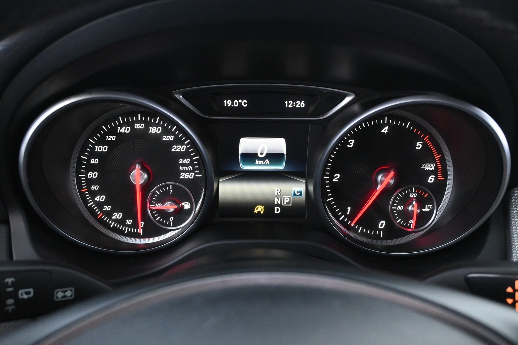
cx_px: 259
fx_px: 475
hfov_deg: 57.2
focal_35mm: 33
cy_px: 172
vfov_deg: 40.0
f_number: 5
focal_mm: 22
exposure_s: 1/15
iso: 6400
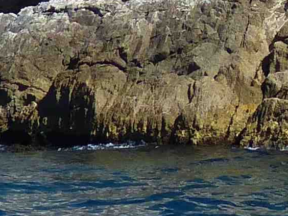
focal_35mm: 312
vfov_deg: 4.5
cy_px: -495
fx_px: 2596
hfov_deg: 6.2
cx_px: 538
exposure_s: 1/1000
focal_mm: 7.6
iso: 100
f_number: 4
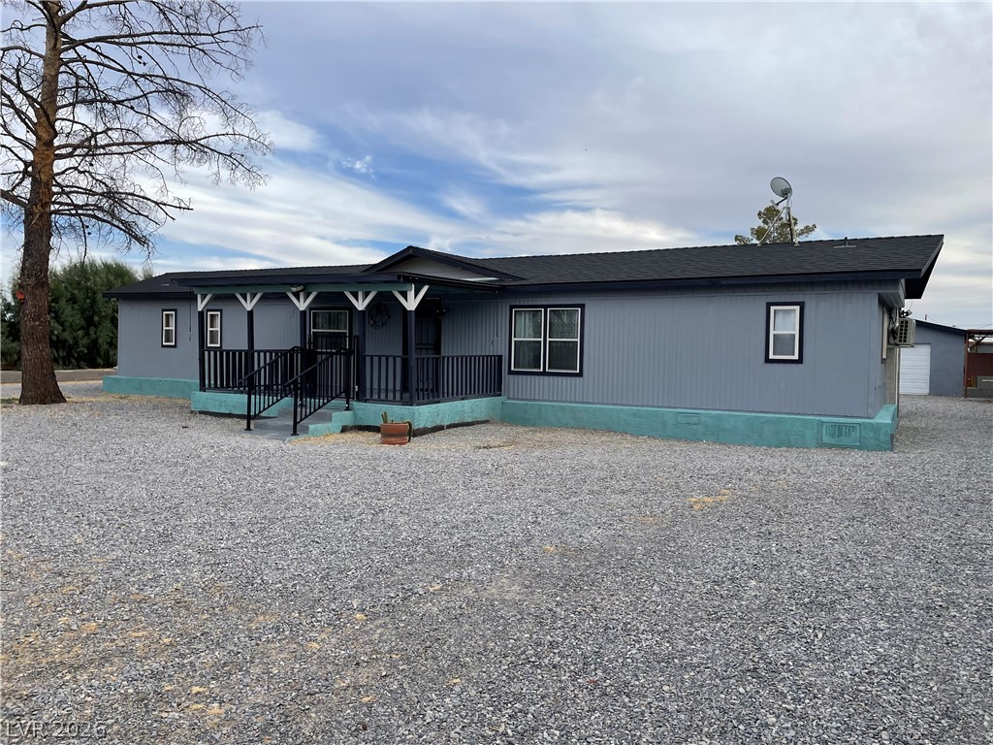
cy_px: 372
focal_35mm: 26
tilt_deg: -1.7
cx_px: 496
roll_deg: -0.6
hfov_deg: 67.3
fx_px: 746
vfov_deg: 53.1
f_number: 1.6
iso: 32
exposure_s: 1/2882
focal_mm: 4.2
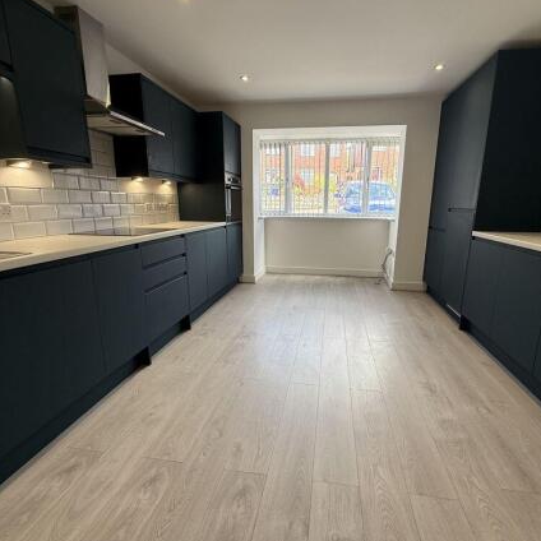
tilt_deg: -11.5
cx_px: 289
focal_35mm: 17
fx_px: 301
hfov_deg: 83.8
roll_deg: -0.2
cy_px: 267
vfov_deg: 84.0
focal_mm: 2.22
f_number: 2.2
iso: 64
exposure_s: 1/100
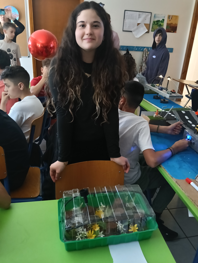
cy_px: 132
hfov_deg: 51.5
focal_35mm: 27
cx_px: 99
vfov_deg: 65.2
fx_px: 205
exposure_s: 1/33.3
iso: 640
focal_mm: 3.98
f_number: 1.8
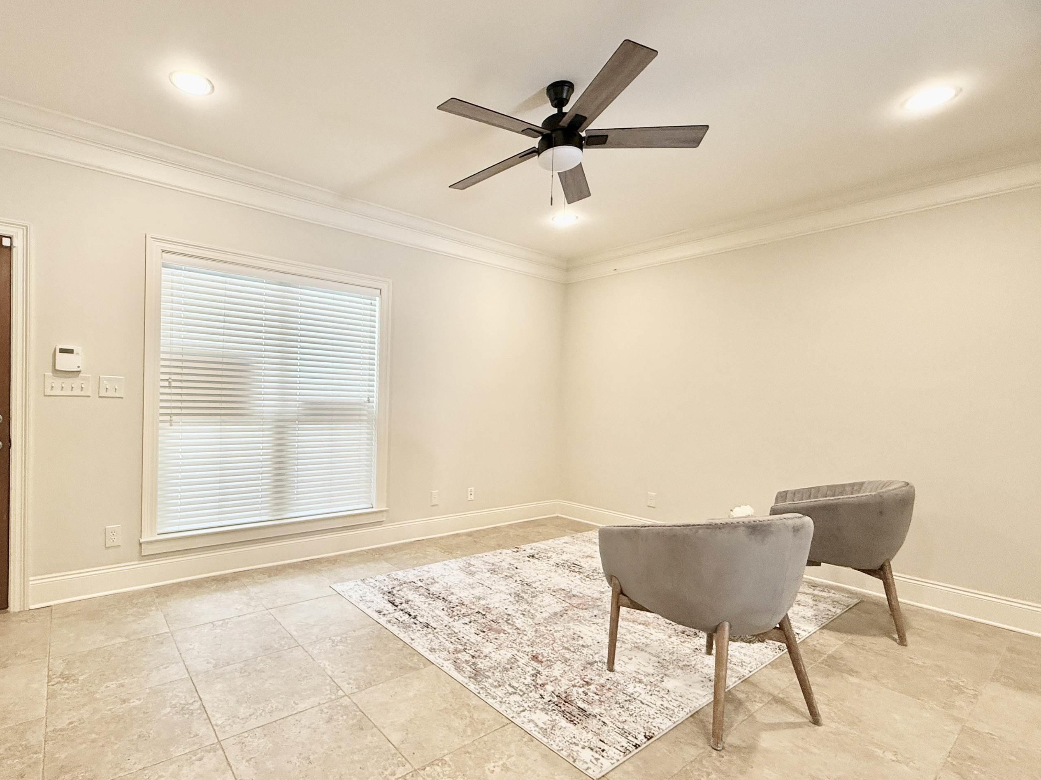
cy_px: 411
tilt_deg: -1.4
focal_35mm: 17
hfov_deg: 90.1
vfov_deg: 74.7
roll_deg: -1.6
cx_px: 430
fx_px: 511
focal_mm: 2.22
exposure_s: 1/120
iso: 250
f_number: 2.2
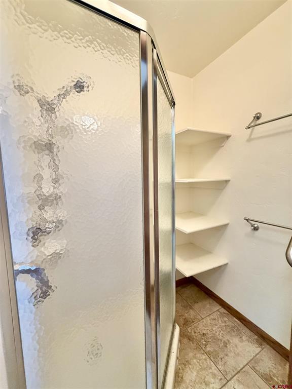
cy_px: 194
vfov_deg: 102.1
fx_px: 157
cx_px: 146
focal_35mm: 14
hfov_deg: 85.7
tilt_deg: -5.6
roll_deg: +2.1
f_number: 2.2
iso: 320
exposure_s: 1/60
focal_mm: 2.22
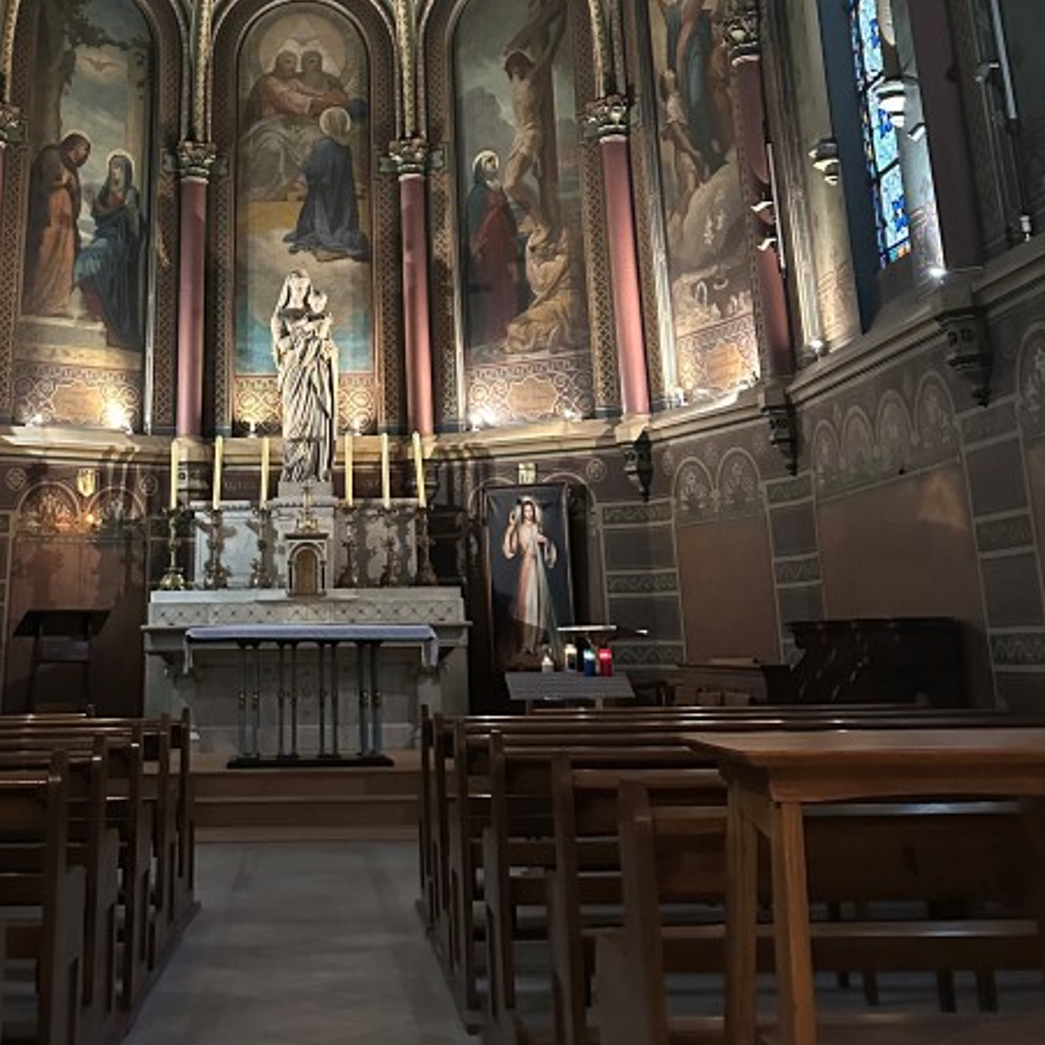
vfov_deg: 34.1
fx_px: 1605
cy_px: 102
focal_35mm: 47
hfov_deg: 35.4
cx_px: 285
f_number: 1.78
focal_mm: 6.86
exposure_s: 1/33
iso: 1000
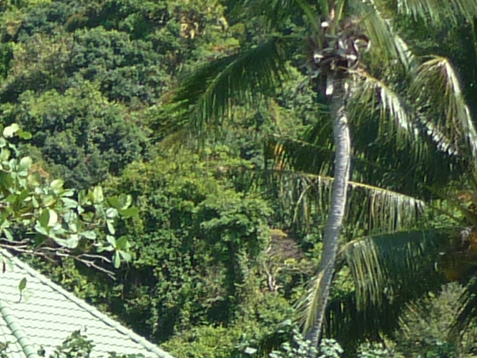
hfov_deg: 10.9
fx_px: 2067
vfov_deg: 9.4
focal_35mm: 150
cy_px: 645
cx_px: -706
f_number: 4
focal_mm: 4.1
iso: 80
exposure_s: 1/320
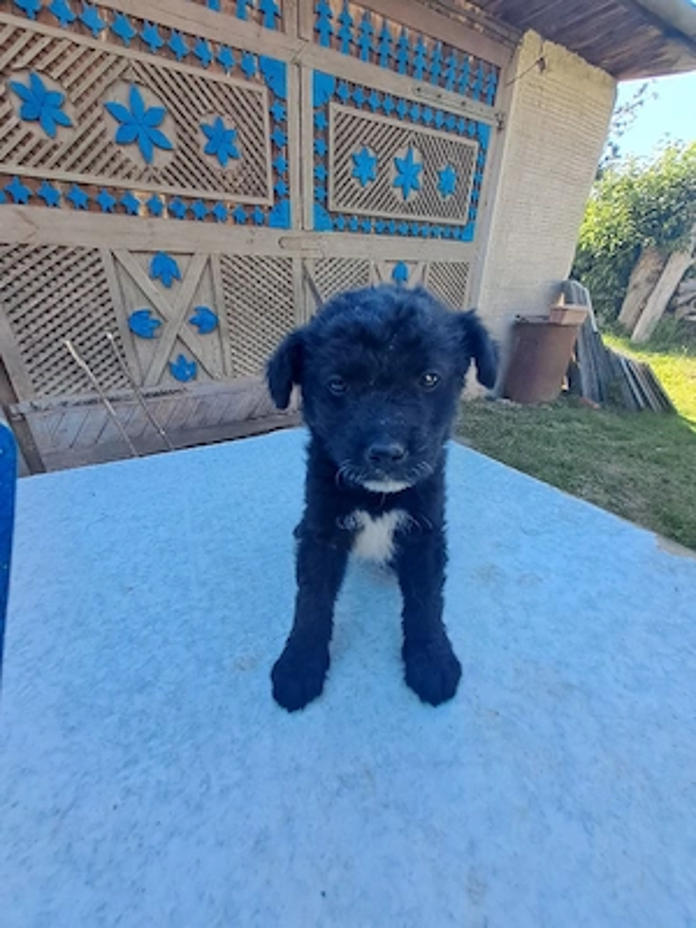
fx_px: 349
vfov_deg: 106.2
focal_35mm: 13
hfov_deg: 89.9
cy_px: 464
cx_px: 348
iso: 40
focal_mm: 1.42
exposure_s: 1/312
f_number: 2.2
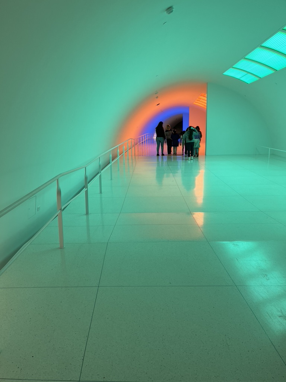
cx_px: 143
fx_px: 286
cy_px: 191
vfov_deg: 67.3
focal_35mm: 26
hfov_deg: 53.1
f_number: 1.6
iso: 50
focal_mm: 5.1
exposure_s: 1/362
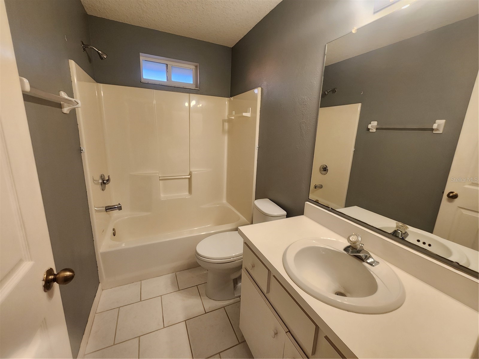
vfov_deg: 89.9
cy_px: 180
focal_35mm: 13
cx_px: 240
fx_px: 180
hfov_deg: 106.2
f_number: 2.2
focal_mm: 2.2
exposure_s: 1/60
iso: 250
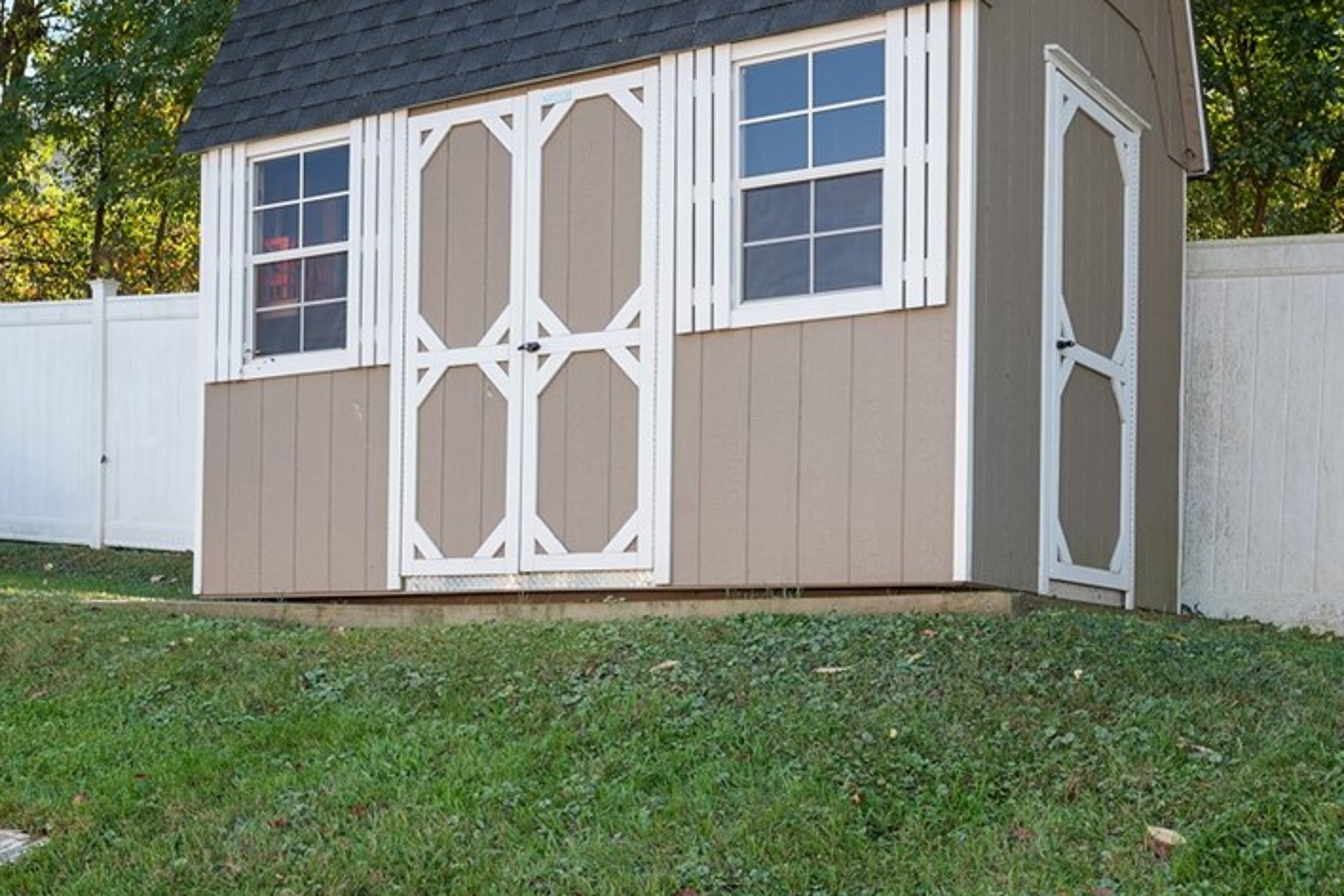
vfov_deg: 29.2
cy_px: 389
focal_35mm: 46
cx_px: 580
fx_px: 1717
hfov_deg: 42.6
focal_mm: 30
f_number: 8
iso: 400
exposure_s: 1/100
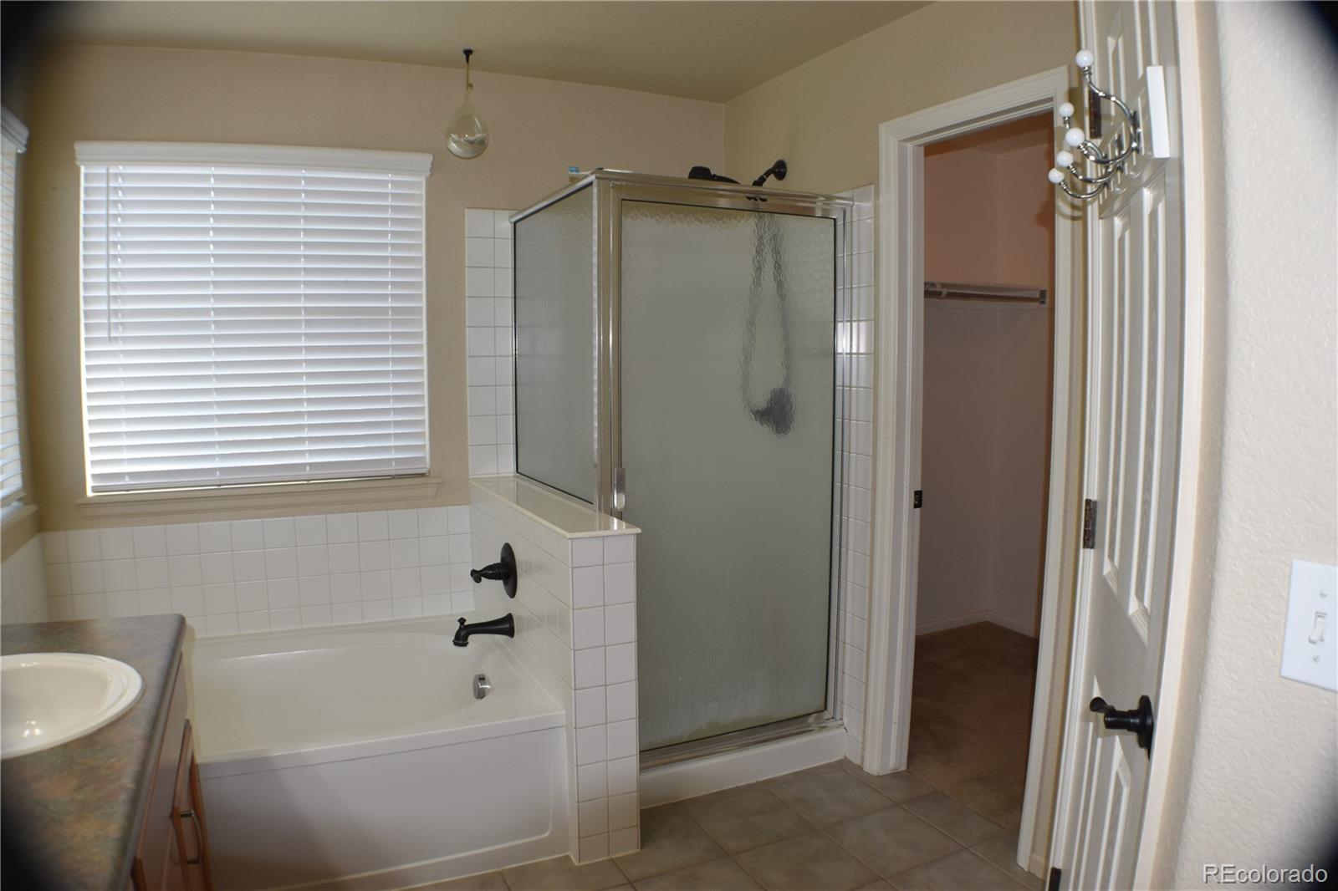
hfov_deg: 59.5
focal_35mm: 32
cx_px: 669
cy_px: 446
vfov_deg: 41.7
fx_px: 1170
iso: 360
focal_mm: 21
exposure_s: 1/125
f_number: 5.6
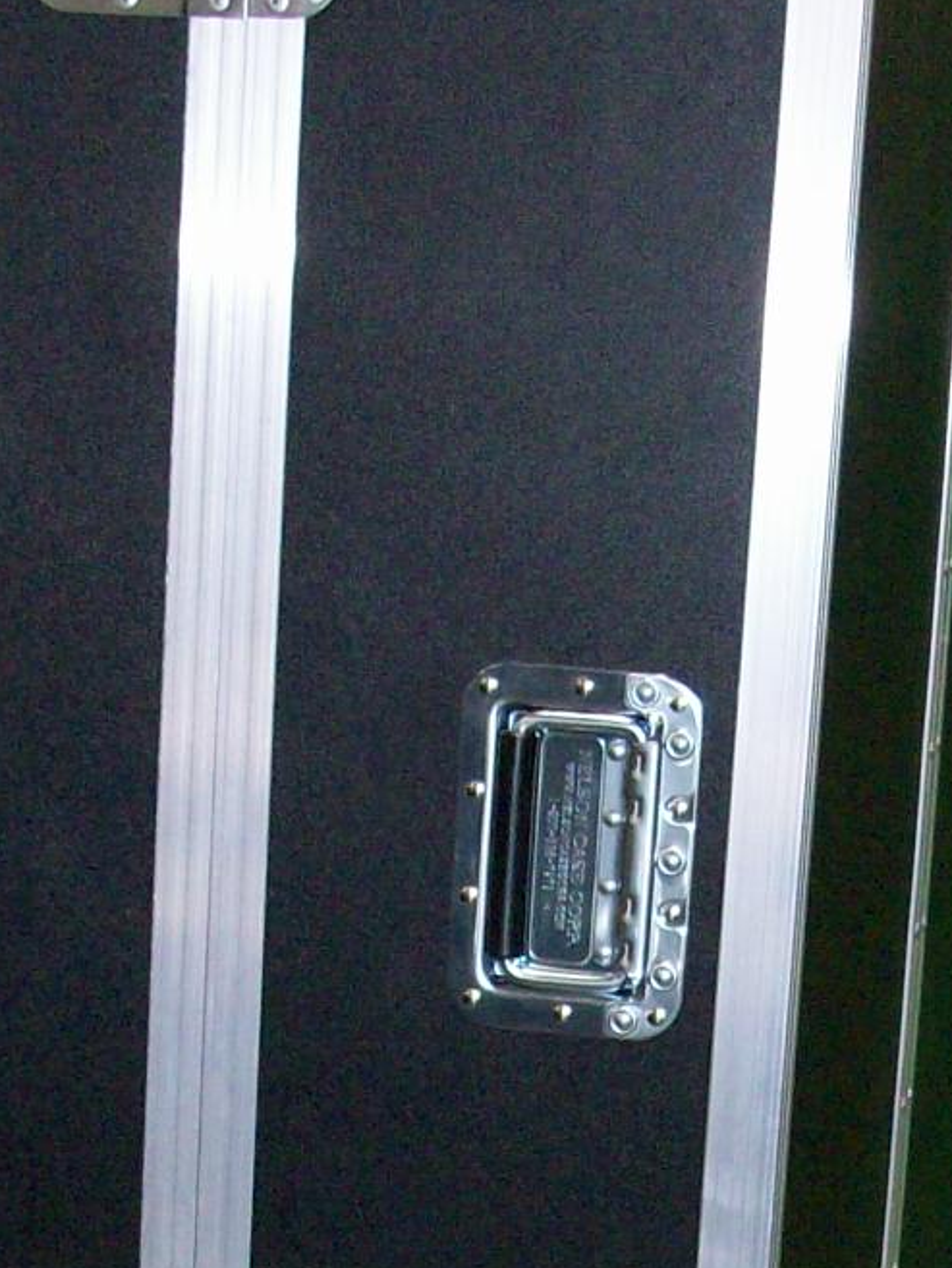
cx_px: 548
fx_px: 3886
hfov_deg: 14.0
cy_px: 1309
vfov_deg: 18.0
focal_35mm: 106
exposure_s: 1/60
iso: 160
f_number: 2.8
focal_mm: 5.7
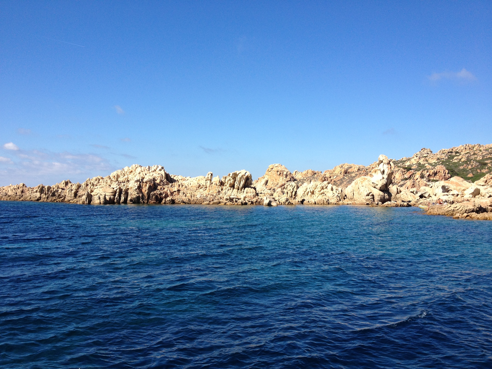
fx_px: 497
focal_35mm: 35
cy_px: 184
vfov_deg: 40.7
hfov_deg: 52.6
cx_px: 246
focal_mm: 4.28
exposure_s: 1/1577
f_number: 2.4
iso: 64
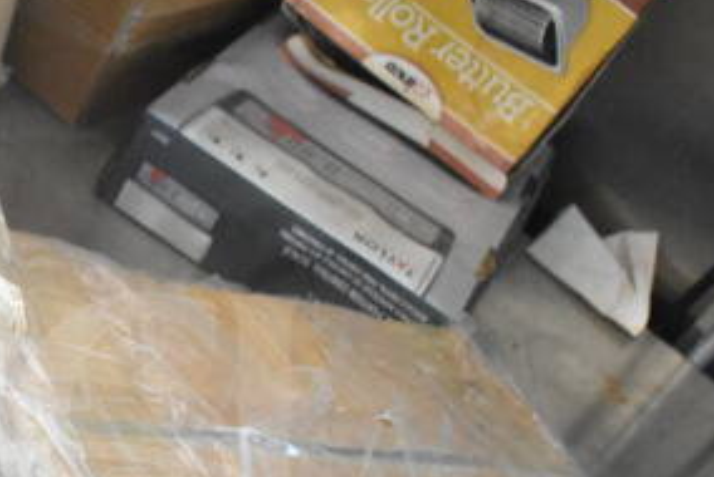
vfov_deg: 17.9
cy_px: 493
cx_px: 73
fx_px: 1471
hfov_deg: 26.4
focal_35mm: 74
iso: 8000
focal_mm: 23
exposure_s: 1/40
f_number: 3.8
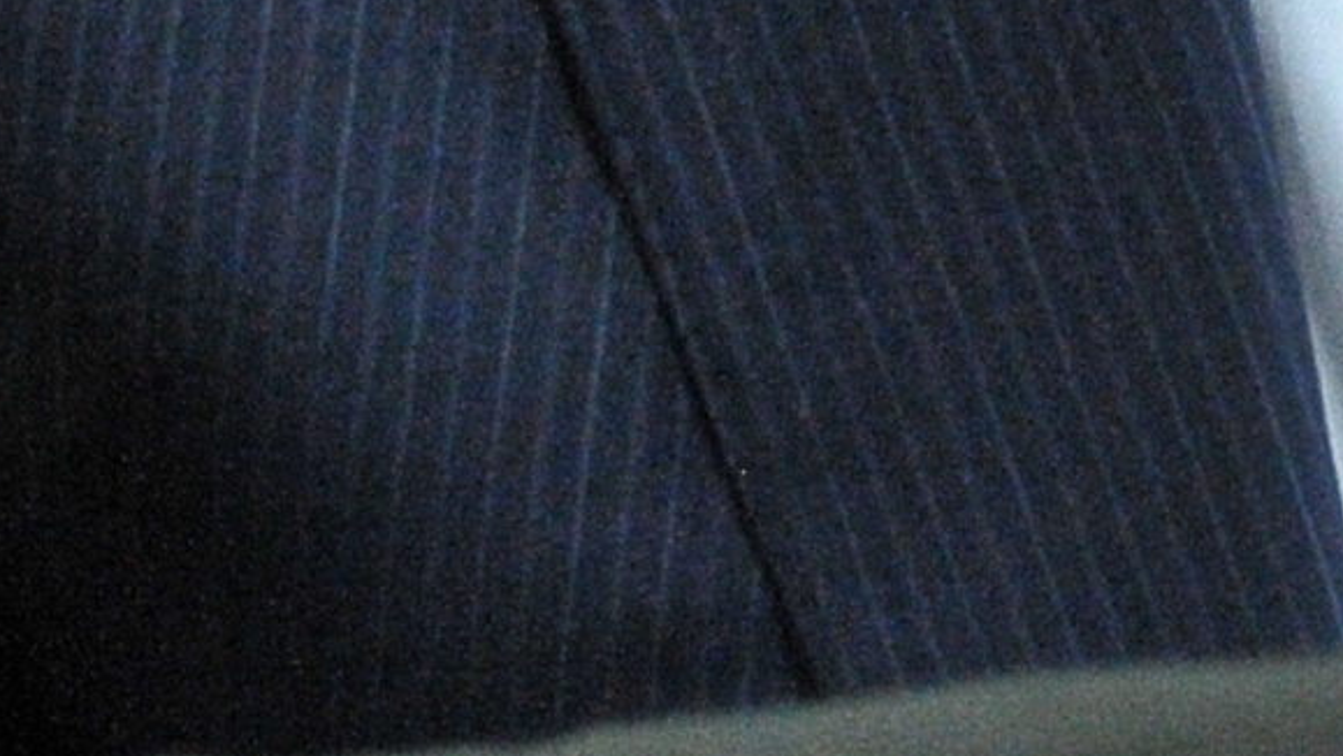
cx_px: 2338
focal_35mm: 1186
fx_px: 42244
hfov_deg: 1.8
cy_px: -1918
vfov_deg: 1.0
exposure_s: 1/100
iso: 1600
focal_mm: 102
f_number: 2.8
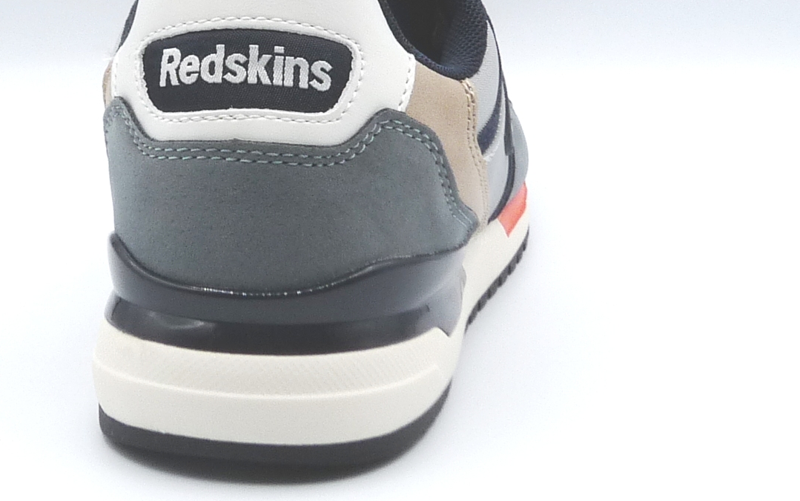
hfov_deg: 26.7
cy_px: 92
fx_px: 1679
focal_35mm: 77
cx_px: 287
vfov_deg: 16.8
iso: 100
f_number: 5
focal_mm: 4.8
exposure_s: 1/200
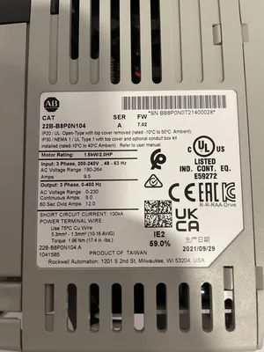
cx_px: 132
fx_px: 264
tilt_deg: -84.1
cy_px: 176
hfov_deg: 53.1
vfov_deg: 67.3
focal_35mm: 26
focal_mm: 4.2
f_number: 1.6
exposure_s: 1/60
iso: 200
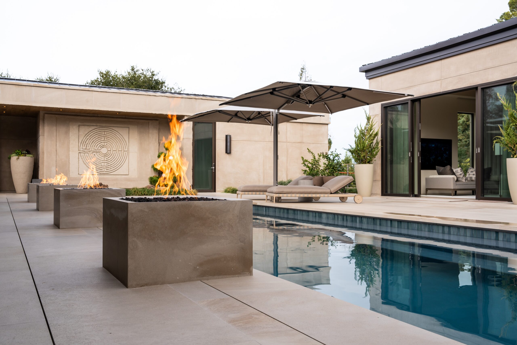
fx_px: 503
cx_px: 258
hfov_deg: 54.4
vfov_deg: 37.9
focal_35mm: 35
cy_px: 172
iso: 100
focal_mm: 35
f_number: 8
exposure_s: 1/125
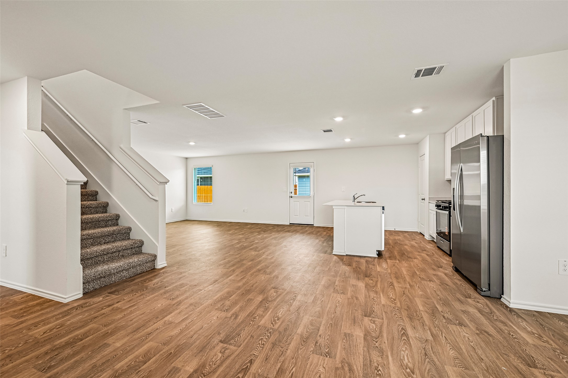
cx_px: 284
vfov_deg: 81.2
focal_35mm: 14
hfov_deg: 104.3
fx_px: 221
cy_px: 189
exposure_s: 1/15
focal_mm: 14
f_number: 8
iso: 250
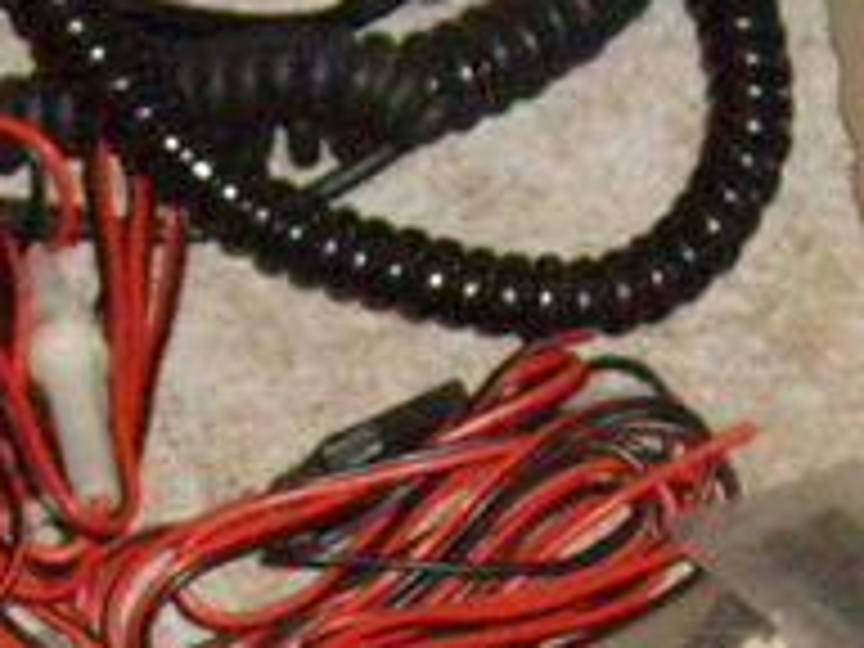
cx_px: 378
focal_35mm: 182
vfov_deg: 8.0
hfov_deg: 10.9
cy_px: 927
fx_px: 4543
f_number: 2.8
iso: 400
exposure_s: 1/45
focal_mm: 5.8
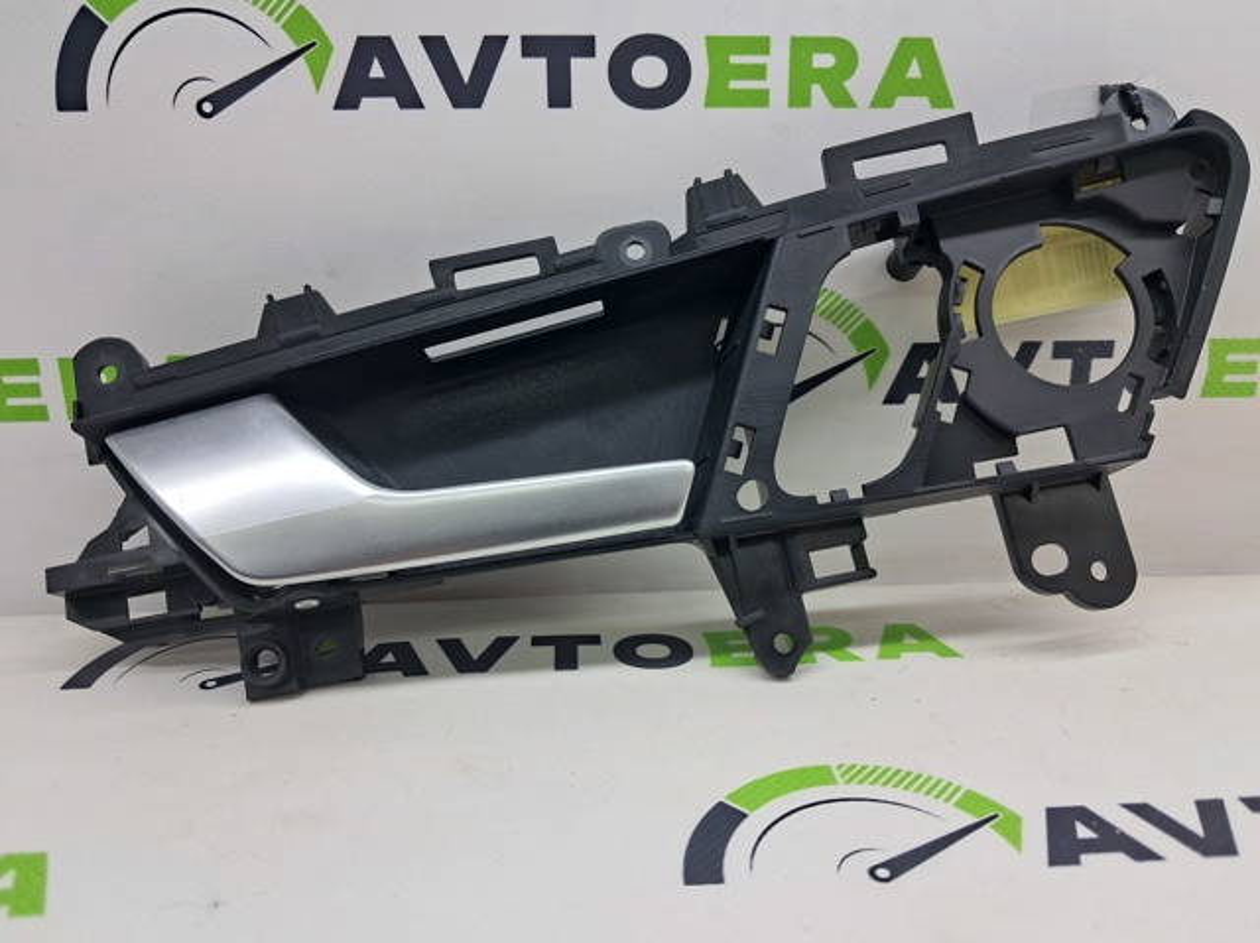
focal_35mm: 27
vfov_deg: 51.3
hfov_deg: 65.4
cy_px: 472
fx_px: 982
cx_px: 630
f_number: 1.8
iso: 50
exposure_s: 1/60
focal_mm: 4
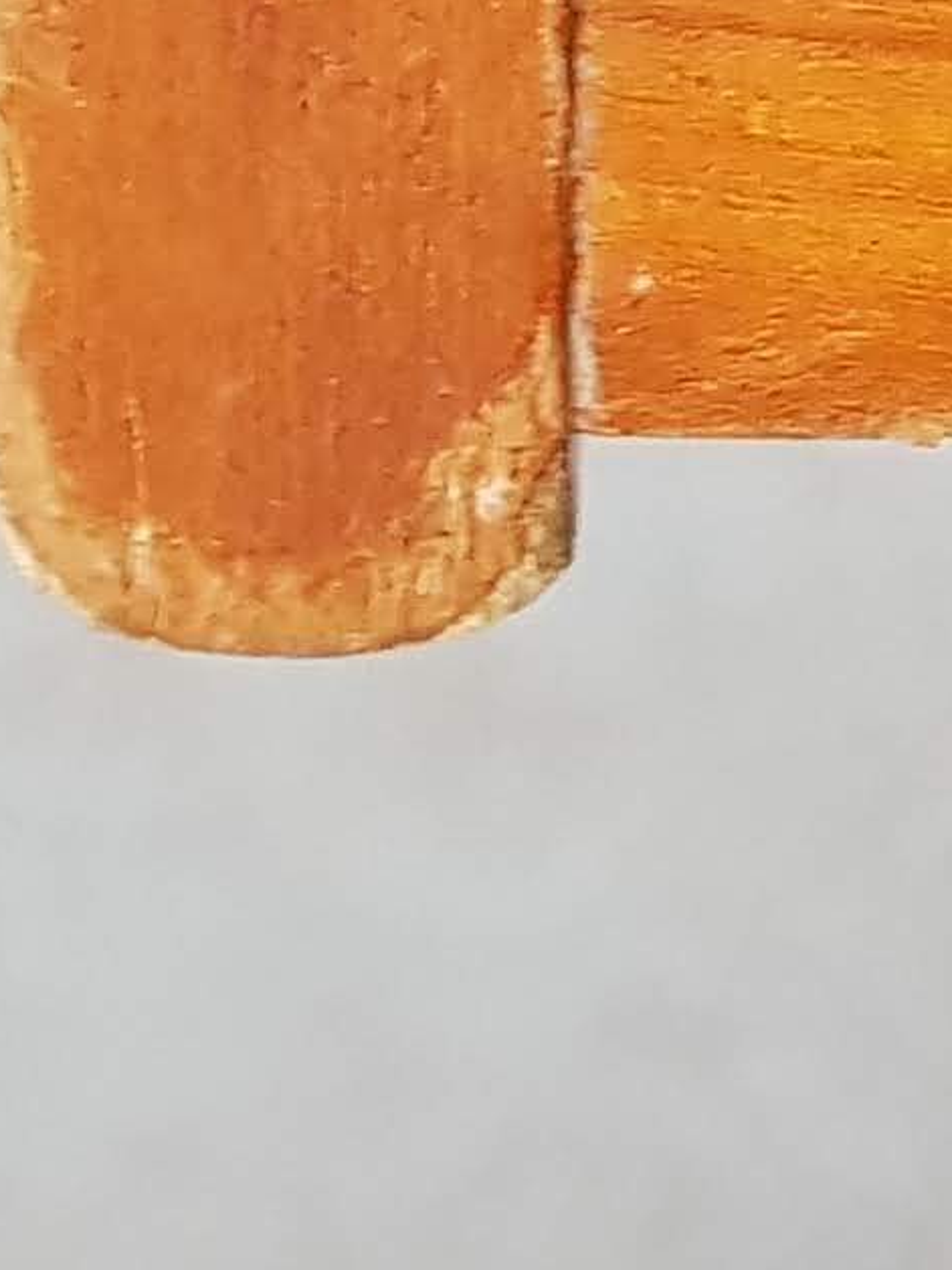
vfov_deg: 11.8
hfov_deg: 8.6
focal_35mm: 167
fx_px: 6124
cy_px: 125
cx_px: 1607
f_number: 1.7
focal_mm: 4.2
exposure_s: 1/33
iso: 250
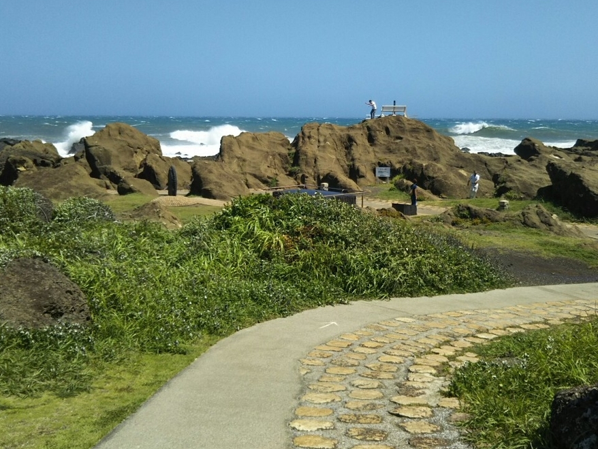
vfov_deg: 35.0
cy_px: 167
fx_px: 708
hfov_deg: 45.7
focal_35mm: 41
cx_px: 327
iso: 25
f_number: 2.2
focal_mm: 4
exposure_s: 1/1299
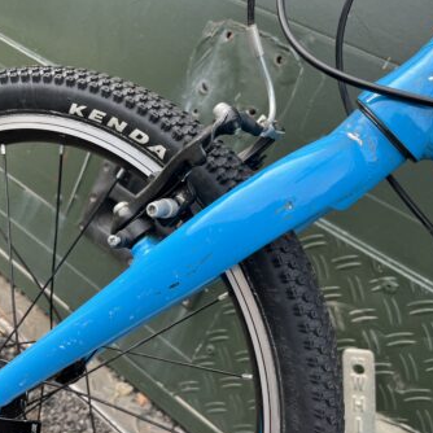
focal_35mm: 33
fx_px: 467
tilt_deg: -19.2
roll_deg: -25.8
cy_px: 228
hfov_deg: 49.6
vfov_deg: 49.7
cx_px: 192
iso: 50
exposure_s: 1/373
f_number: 1.6
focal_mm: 5.1
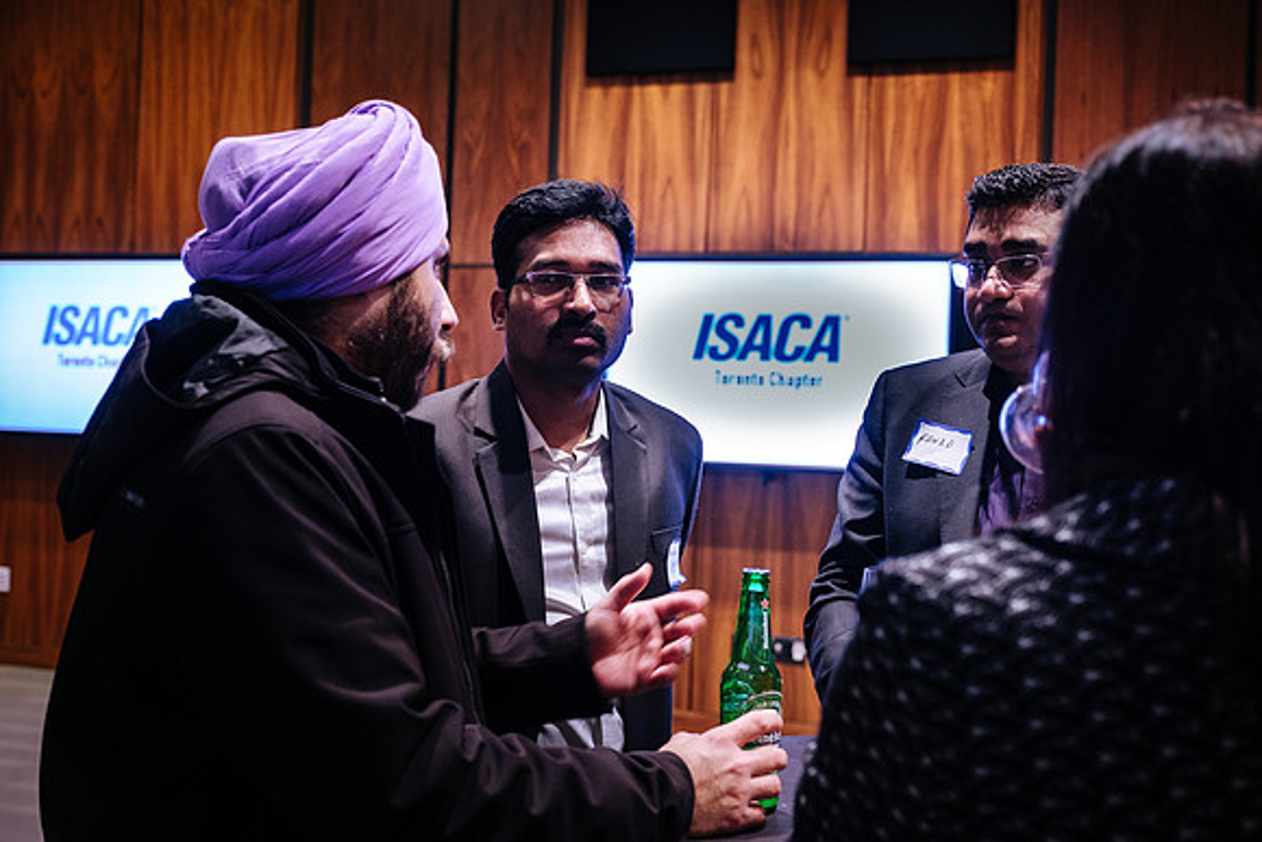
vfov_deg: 28.1
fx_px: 1683
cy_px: 421
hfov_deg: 41.1
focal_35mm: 48
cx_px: 631
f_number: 3.2
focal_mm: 32.1
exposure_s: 1/60
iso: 800
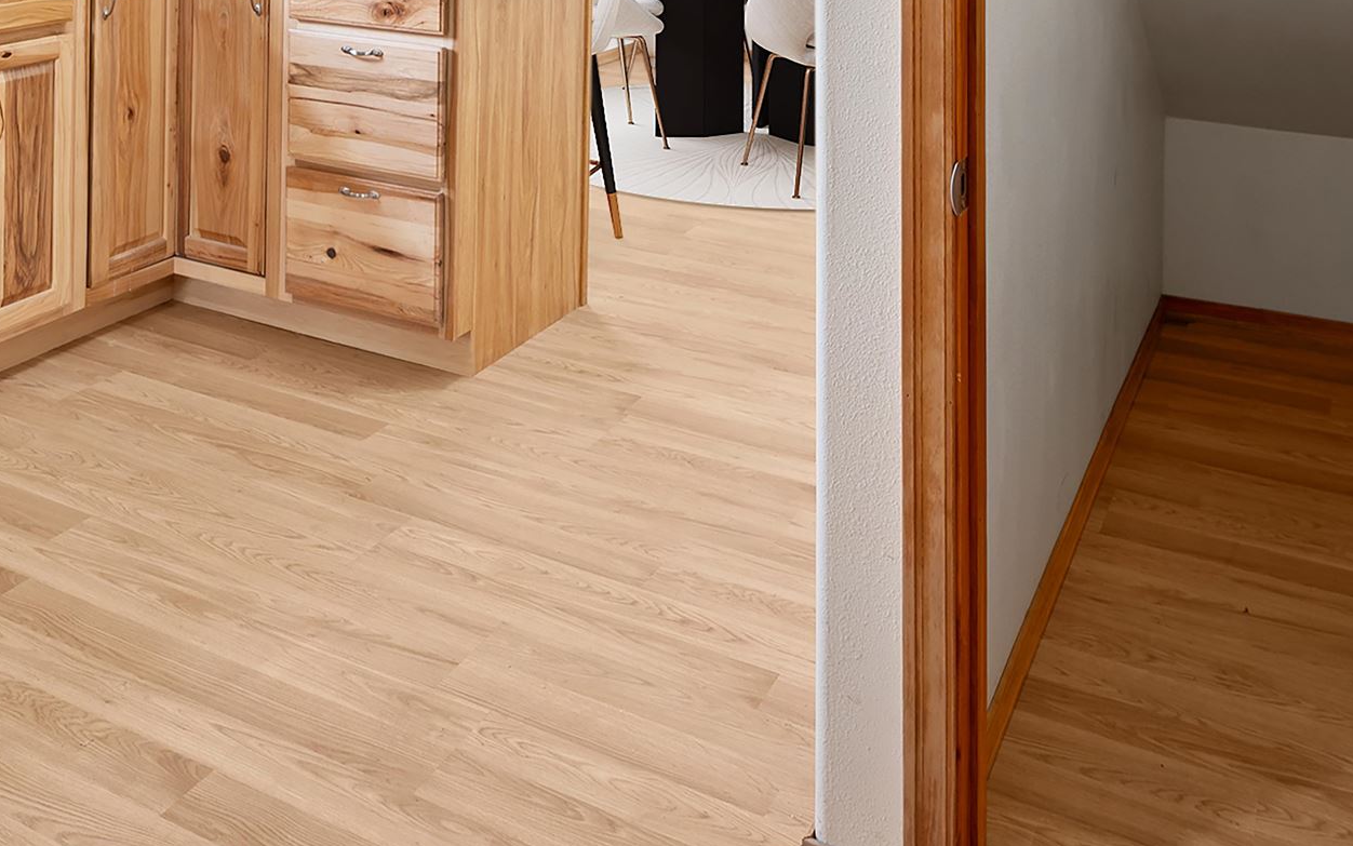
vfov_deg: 27.4
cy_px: -221
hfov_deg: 48.6
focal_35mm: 40
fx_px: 1475
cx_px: 477
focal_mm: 16
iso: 100
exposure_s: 2
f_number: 8
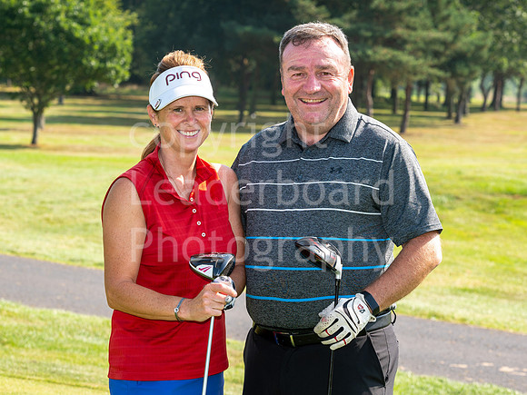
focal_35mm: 136
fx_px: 2072
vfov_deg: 10.9
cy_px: 195
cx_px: 244
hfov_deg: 14.5
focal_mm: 112
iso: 100
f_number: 9
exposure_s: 1/200
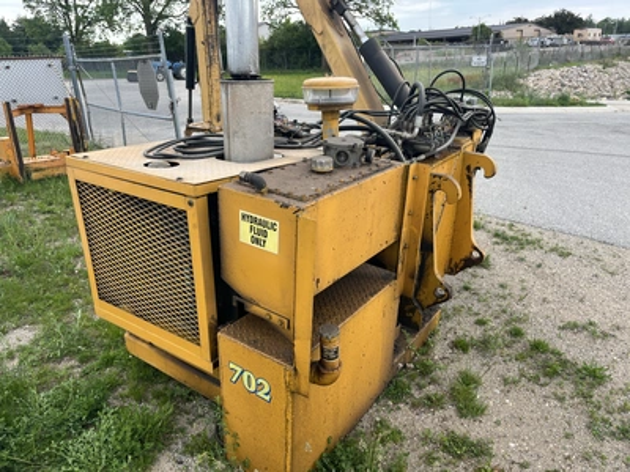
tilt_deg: -17.7
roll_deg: +0.6
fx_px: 473
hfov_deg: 67.3
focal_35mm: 26
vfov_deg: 53.1
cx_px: 315
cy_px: 236
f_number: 1.6
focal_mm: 5.1
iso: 50
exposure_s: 1/412
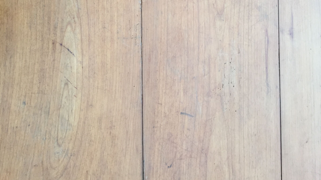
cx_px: 163
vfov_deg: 25.2
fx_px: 366
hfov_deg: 47.4
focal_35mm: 43
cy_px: -30
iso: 50
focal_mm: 4.15
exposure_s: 1/100
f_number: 2.2
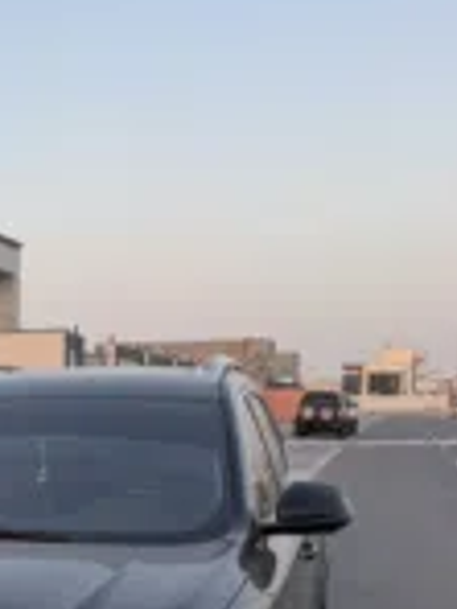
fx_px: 1144
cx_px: 21
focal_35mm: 65
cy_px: 564
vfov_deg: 28.5
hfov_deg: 21.9
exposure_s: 1/562
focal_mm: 6.76
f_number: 1.78
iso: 80
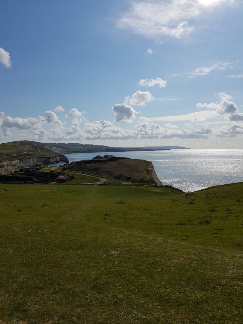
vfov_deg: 67.3
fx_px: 243
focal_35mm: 26
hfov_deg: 53.1
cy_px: 162
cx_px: 122
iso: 40
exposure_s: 1/8256
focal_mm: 4.2
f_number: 1.7
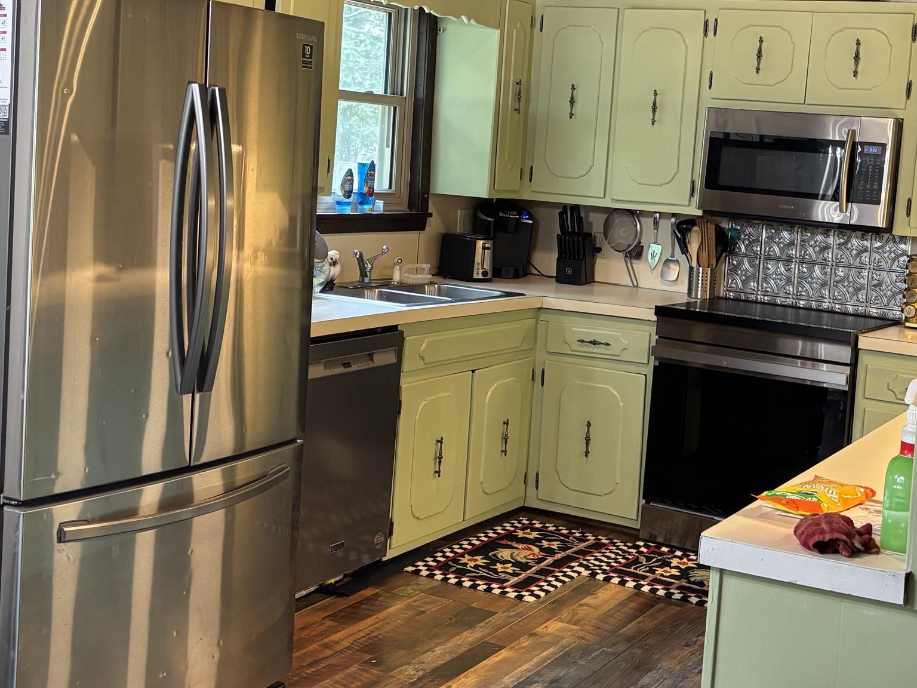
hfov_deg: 36.6
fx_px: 1378
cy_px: 223
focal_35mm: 52
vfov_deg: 27.8
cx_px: 577
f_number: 1.6
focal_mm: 5.96
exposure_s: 1/60
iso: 320
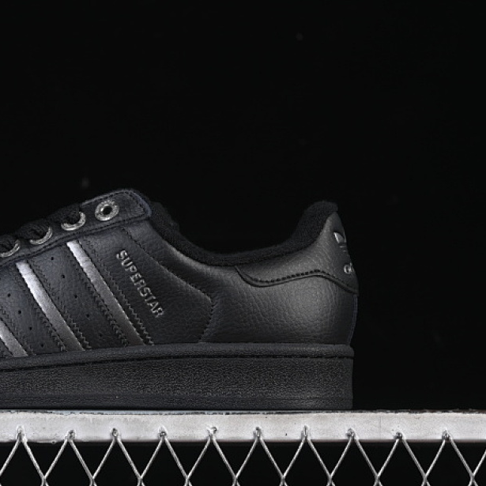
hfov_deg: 15.4
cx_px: 82
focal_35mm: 112
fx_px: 1779
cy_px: 234
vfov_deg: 15.6
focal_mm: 50
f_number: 6.3
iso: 160
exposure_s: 1/60
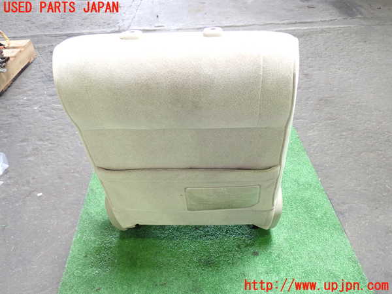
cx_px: 196
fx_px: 340
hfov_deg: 60.0
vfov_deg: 46.8
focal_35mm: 30
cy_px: 147
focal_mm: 5.4
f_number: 2.3
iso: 320
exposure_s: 1/30
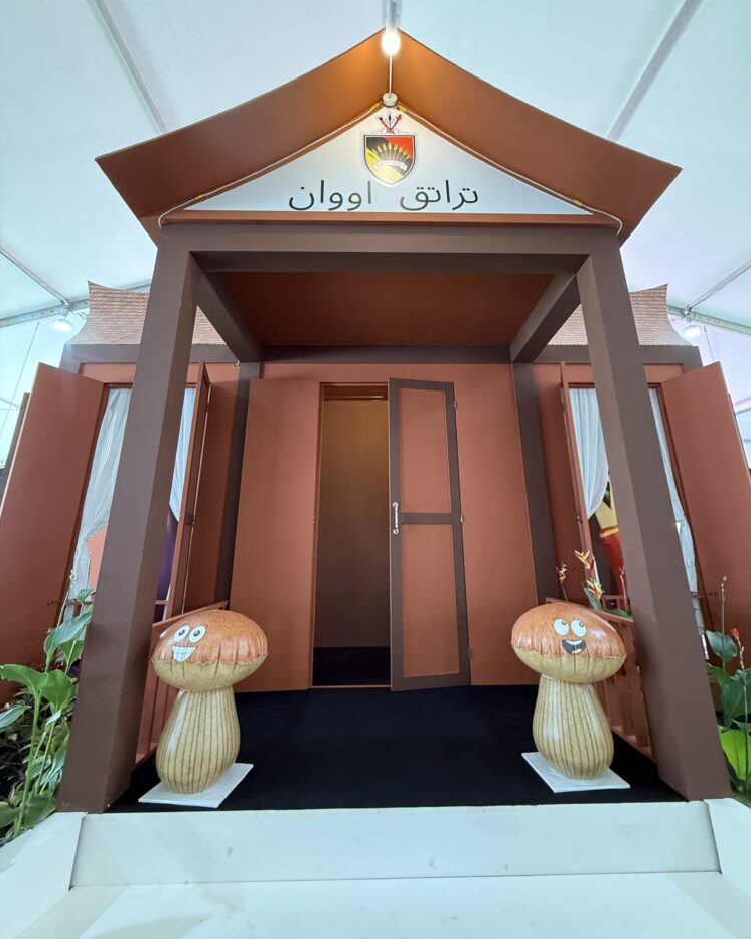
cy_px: 429
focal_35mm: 15
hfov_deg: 84.0
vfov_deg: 96.6
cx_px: 386
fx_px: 417
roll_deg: -1.2
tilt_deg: +17.0
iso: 640
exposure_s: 1/60
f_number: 2.2
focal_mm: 2.22
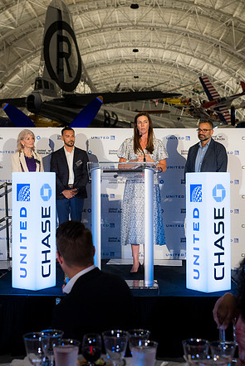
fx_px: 561
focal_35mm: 55
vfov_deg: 36.2
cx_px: 124
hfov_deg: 24.6
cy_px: 181
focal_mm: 36
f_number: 2.8
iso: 900
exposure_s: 1/200
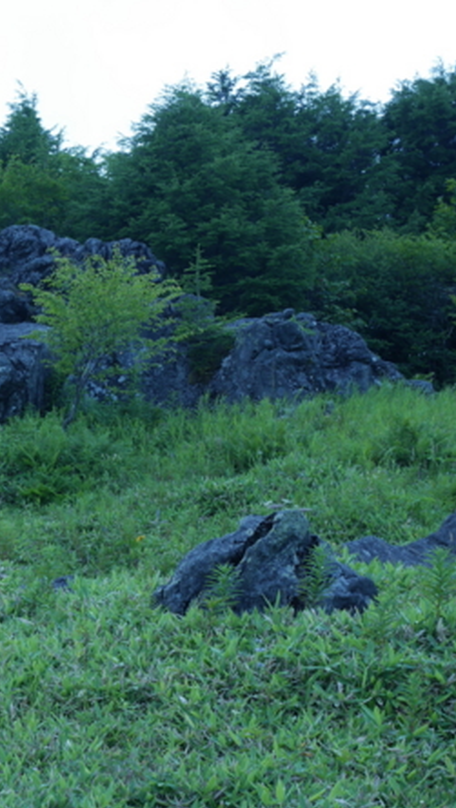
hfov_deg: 12.7
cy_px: 400
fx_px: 2016
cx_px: -22
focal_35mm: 94
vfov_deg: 22.7
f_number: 7.1
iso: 200
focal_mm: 32
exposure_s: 1/200
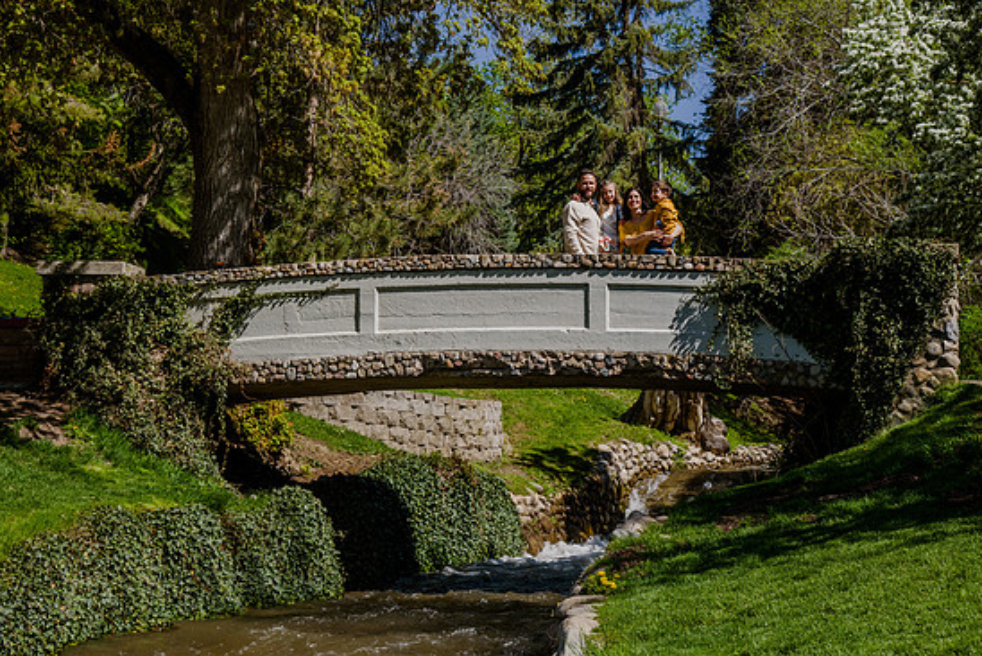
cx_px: 507
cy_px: 311
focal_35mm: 68
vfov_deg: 20.0
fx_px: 1856
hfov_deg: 29.6
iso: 200
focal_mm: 62
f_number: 10
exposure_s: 1/160
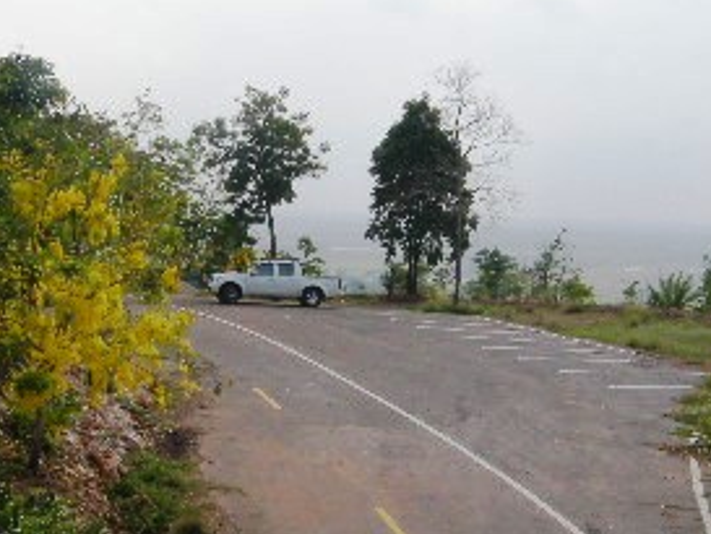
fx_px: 1685
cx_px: 326
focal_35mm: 82
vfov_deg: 18.0
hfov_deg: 23.8
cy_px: 263
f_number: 6.1
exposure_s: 1/327
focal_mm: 7.5
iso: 64
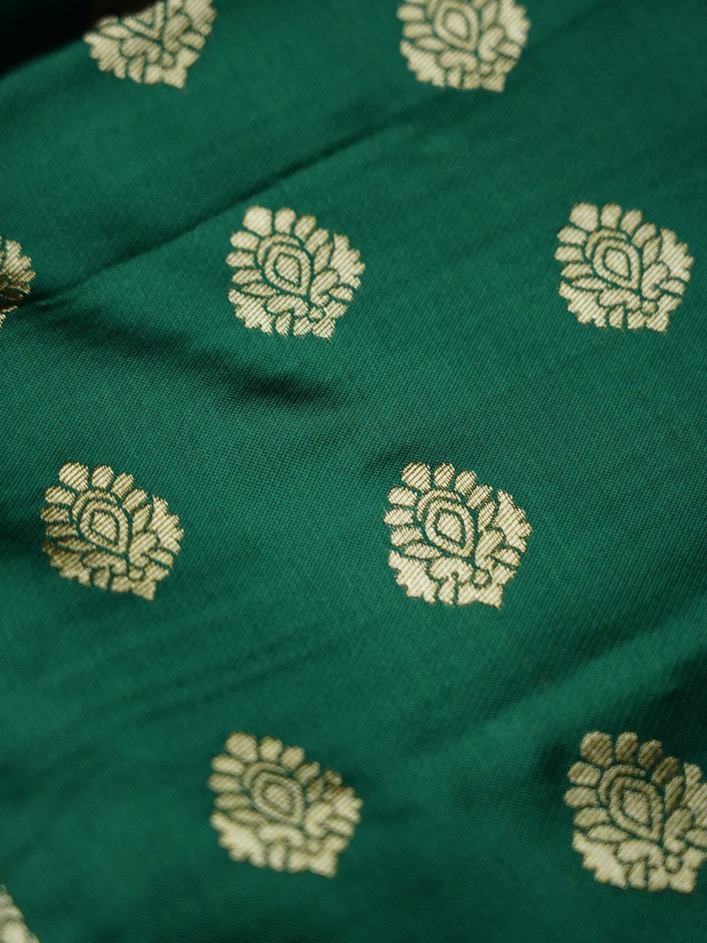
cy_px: 427
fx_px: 2887
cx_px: 356
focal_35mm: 106
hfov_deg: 14.0
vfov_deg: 18.5
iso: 2000
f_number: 4
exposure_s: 1/640
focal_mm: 97
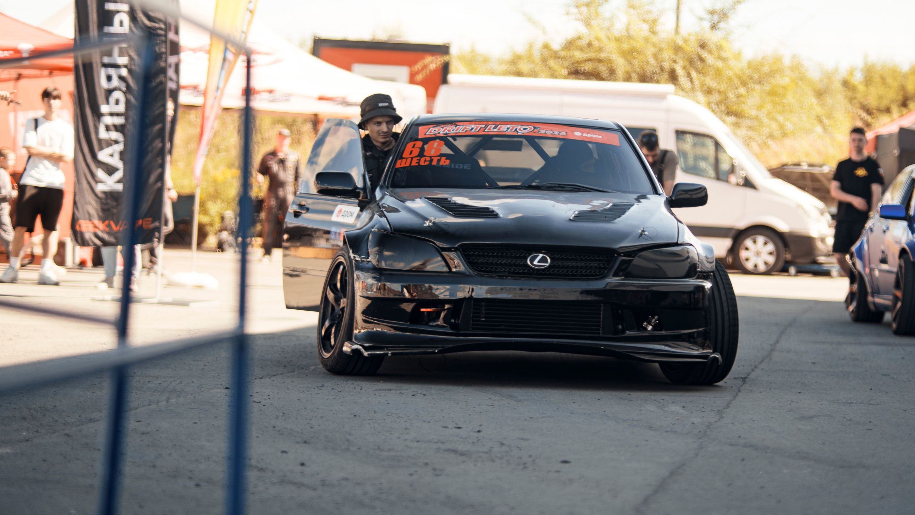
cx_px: 540
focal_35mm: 113
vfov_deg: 10.7
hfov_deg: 18.9
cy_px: 256
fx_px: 2748
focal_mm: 85
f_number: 1.8
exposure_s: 1/160
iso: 100
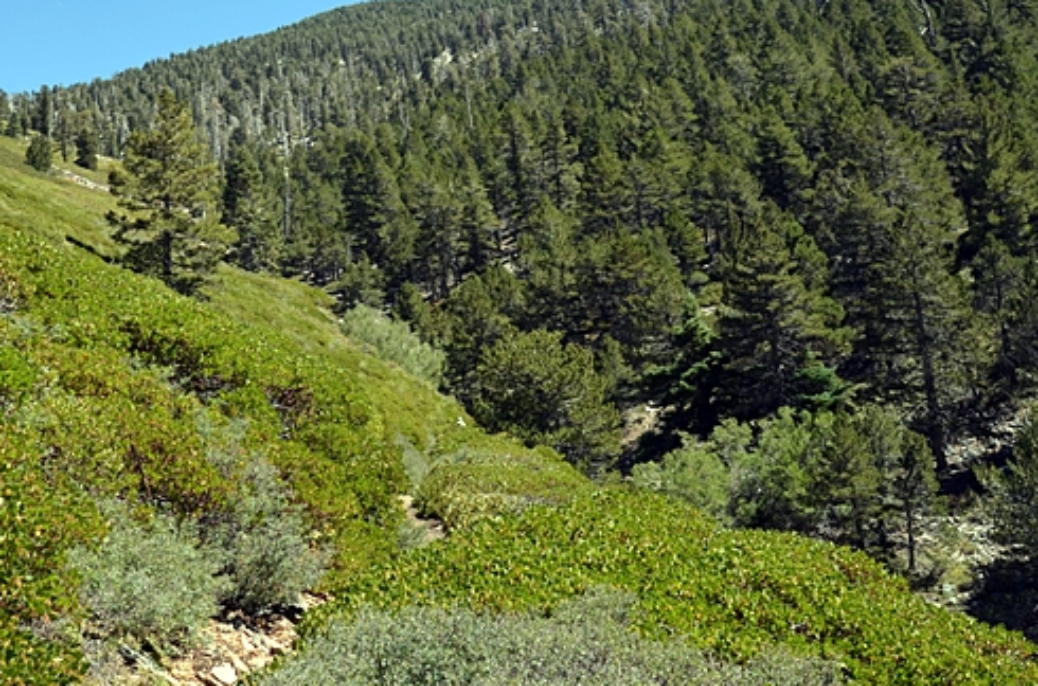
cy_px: 133
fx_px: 1409
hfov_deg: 39.7
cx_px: 307
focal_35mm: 49
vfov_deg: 26.8
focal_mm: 20
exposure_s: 1/250
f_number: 6.3
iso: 100
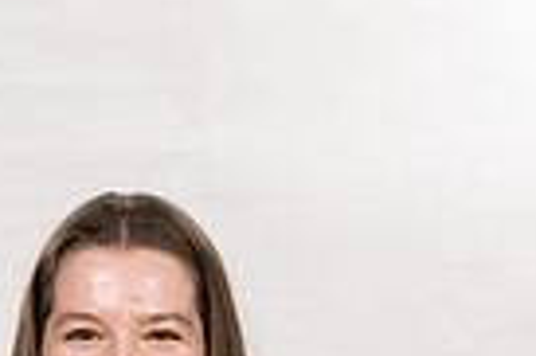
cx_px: 121
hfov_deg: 9.5
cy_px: 818
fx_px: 3227
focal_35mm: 217
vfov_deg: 6.1
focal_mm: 66
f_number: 7.1
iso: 800
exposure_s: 1/320
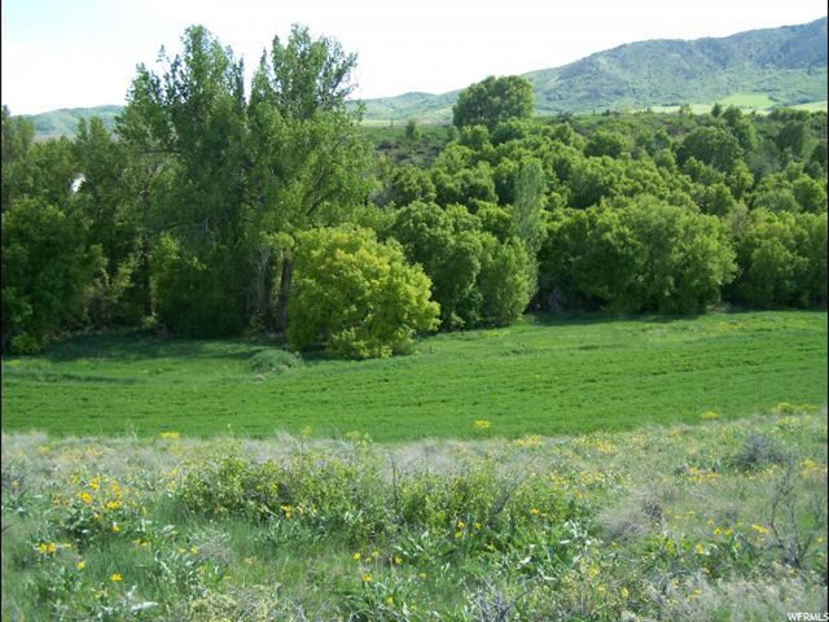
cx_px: 414
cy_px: 311
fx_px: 910
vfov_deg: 37.7
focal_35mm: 38
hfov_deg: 49.0
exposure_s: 1/500
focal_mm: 6.3
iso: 80
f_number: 2.8
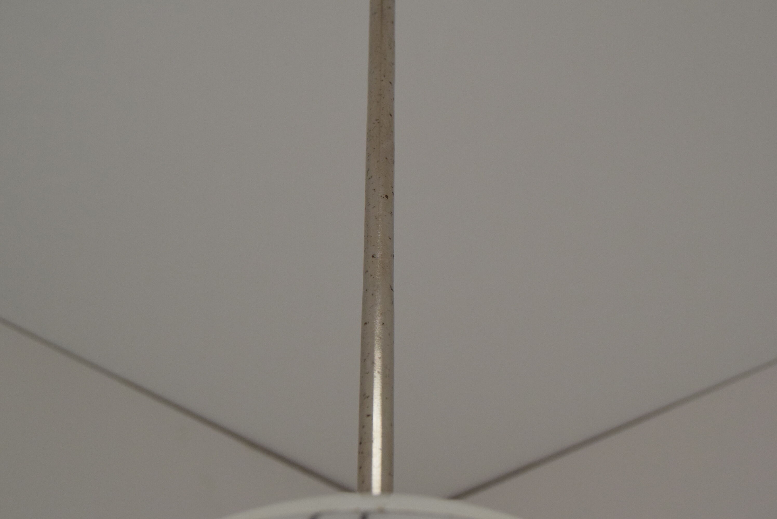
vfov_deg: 23.8
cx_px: 388
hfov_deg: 35.0
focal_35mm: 57
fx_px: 1231
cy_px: 260
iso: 1600
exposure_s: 1/250
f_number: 8
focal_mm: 38
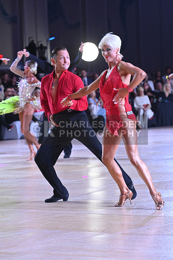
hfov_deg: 8.6
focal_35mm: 160
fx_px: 1153
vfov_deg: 12.8
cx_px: 86
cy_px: 130
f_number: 8
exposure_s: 1/400
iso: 4000
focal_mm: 160
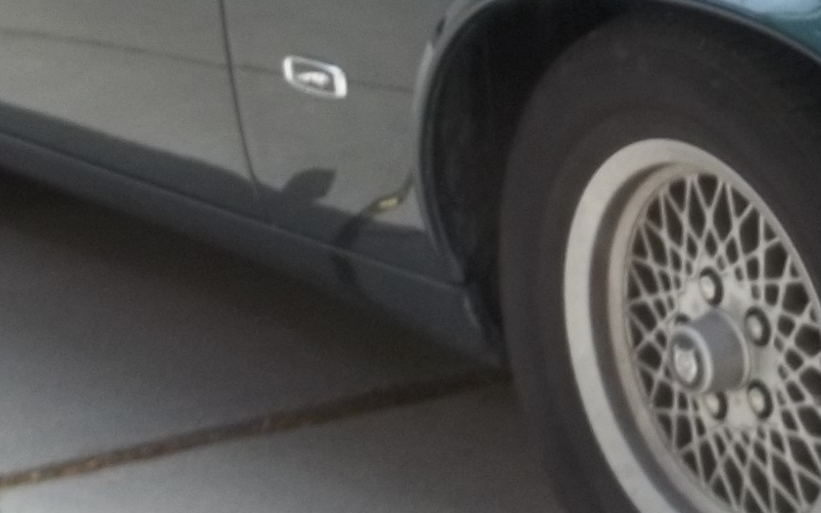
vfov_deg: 10.9
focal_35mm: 118
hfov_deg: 17.1
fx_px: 2640
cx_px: 884
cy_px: -95
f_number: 3.3
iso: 64
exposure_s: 1/200
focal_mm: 5.9
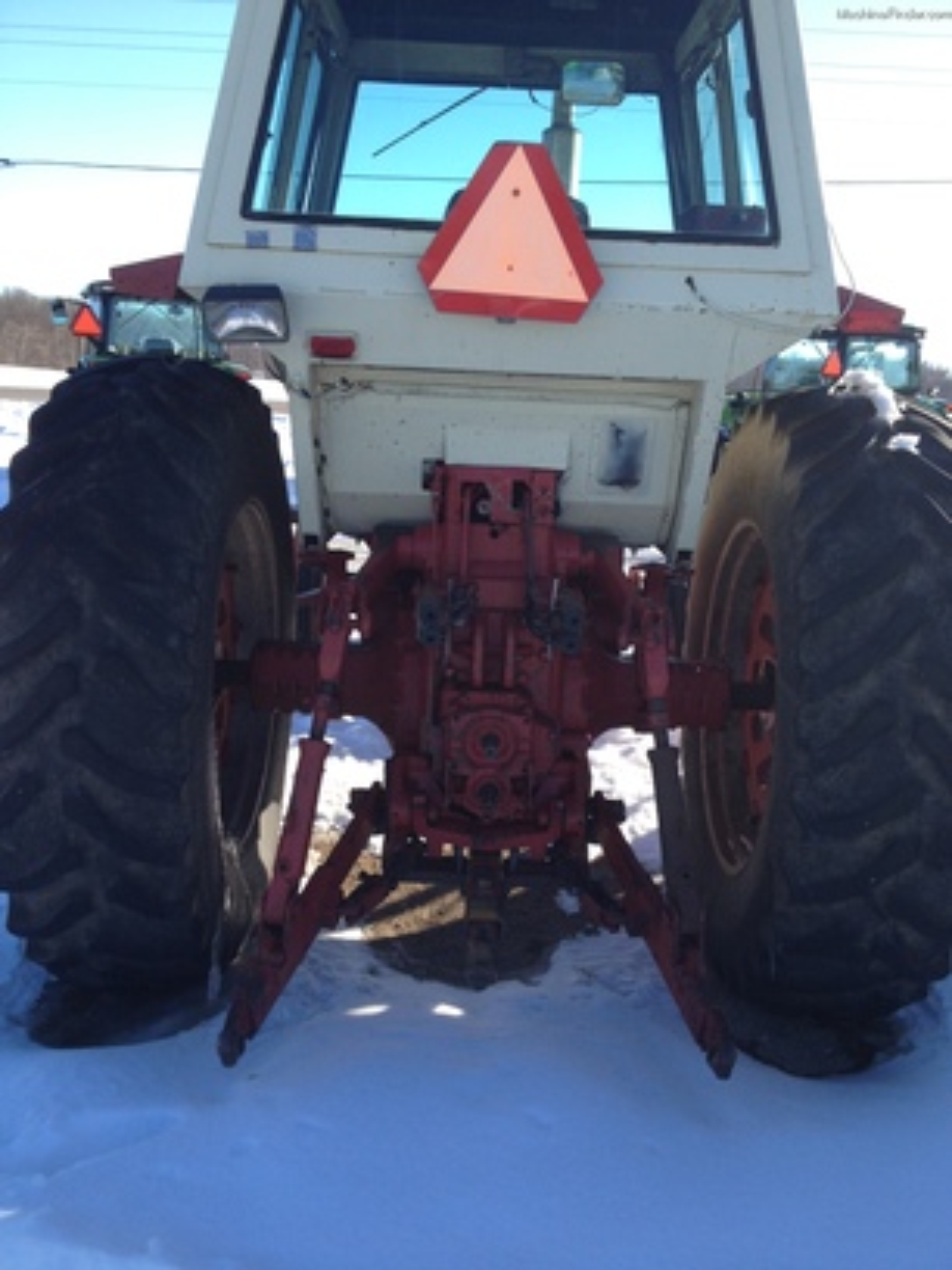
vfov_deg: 52.6
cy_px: 635
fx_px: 1283
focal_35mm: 35
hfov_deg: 40.7
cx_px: 476
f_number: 2.4
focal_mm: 4.28
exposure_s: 1/767
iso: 50
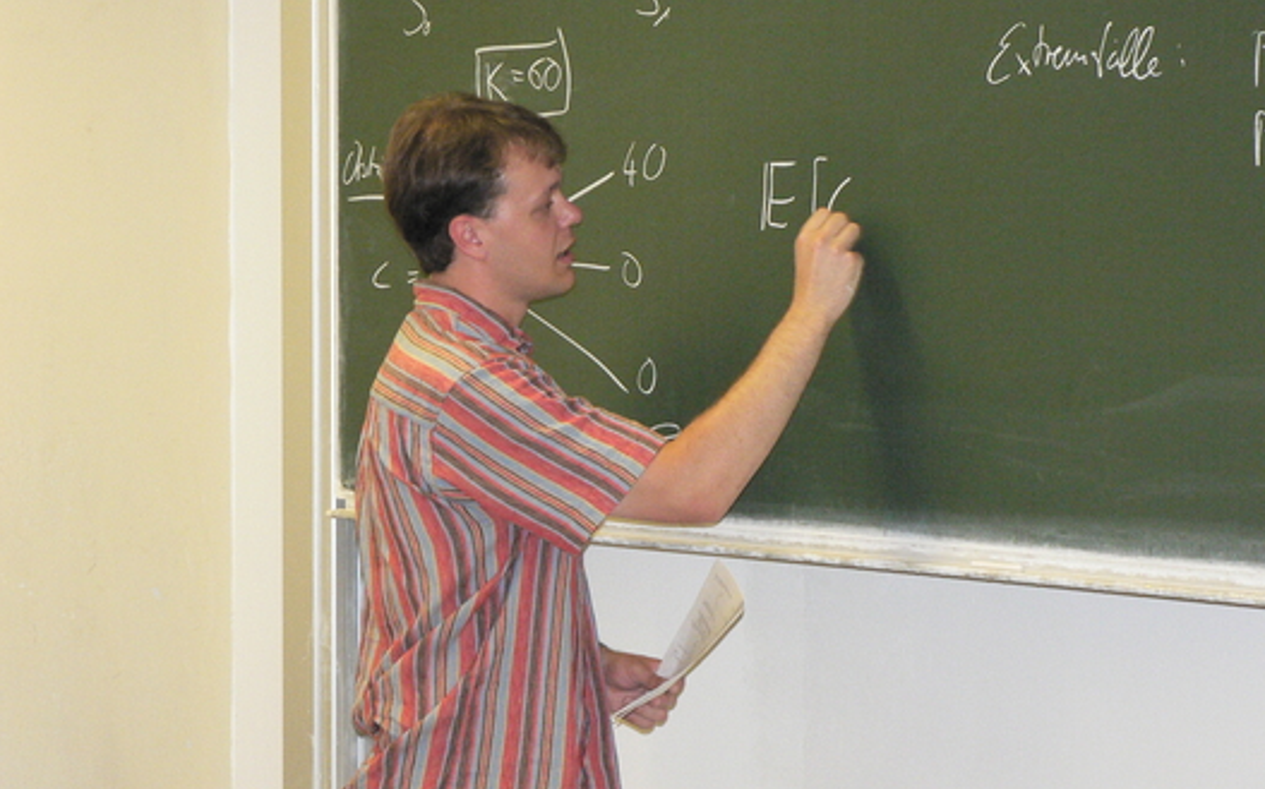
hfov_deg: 20.0
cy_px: 381
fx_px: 3584
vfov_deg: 12.6
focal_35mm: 104
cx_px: 635
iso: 400
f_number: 3.2
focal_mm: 16.2
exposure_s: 1/60
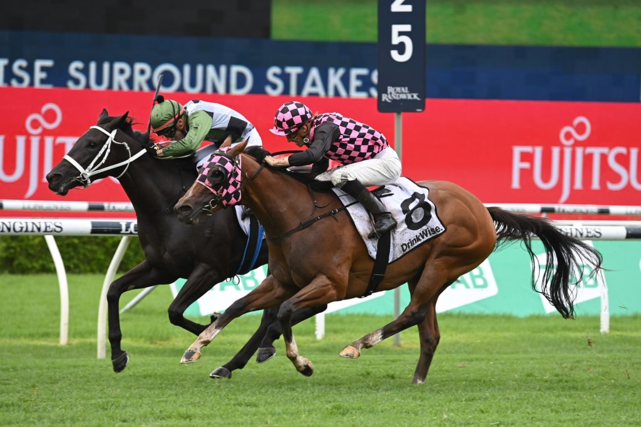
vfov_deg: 5.5
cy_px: 214
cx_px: 320
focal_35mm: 250
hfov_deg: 8.2
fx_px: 4452
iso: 1600
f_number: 5.6
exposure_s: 1/1250
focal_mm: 250
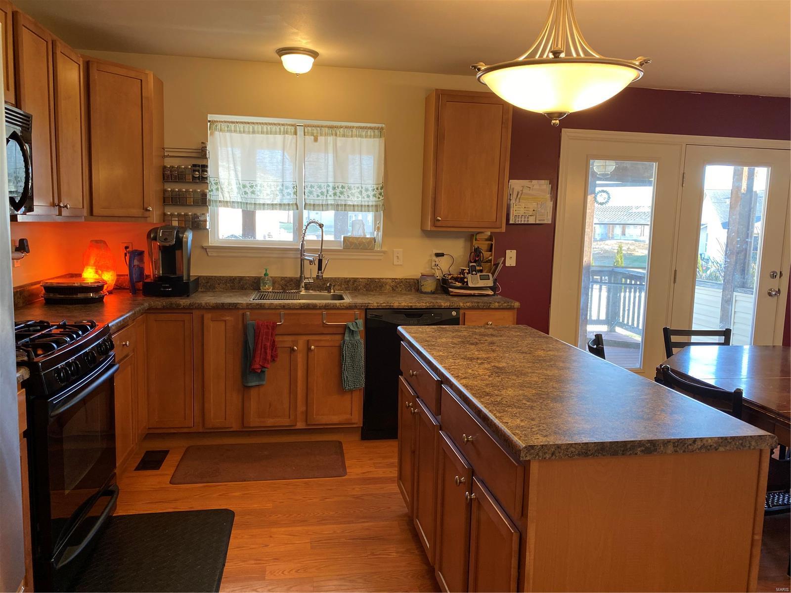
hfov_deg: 67.3
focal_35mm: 26
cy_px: 296
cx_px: 396
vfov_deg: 53.1
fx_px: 594
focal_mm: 4.25
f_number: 1.8
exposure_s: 1/60
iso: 100
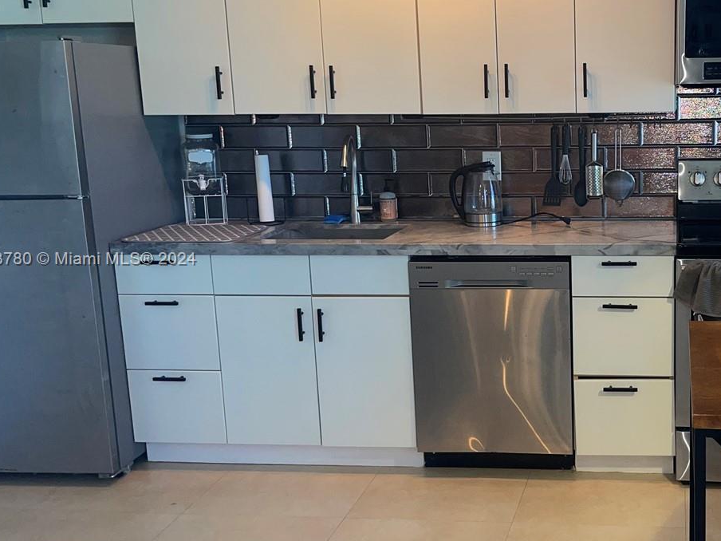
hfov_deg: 39.6
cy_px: 260
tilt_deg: -11.2
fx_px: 958
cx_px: 579
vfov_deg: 31.5
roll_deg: +1.2
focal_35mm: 46
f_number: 1.6
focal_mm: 4.2
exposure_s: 1/20
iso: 50
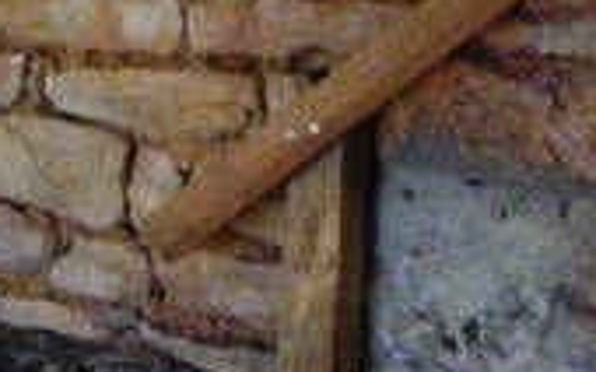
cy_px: -204
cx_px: -354
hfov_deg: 15.3
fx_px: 2013
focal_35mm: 124
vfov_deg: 10.2
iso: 640
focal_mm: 5.6
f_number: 3.4
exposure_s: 1/60
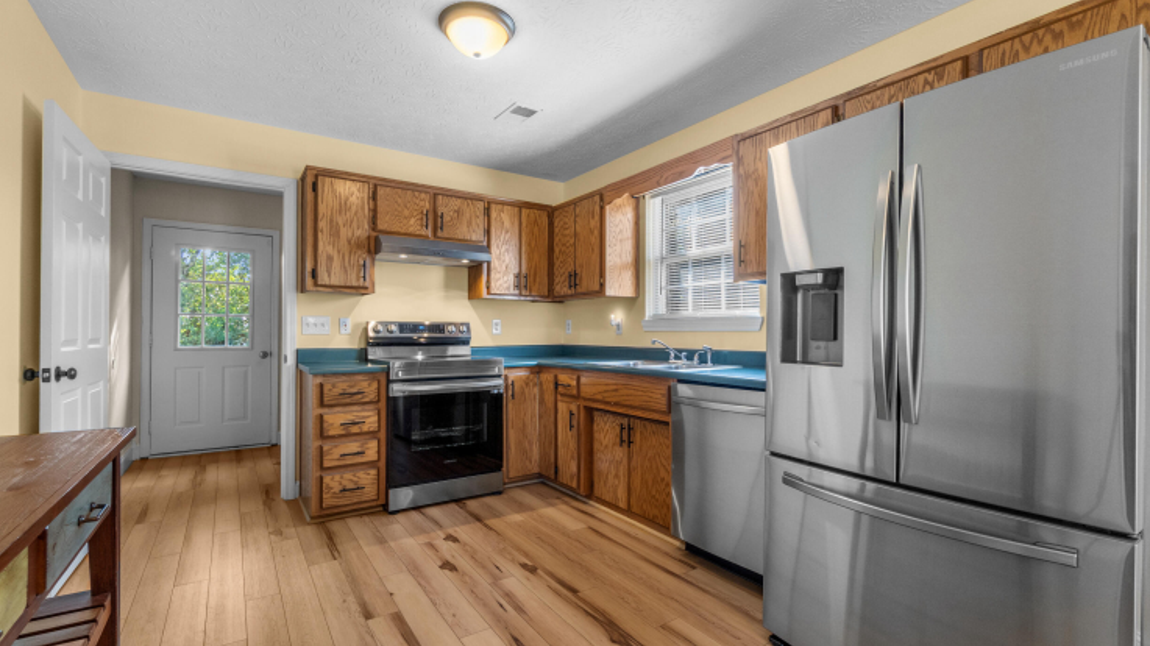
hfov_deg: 99.4
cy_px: 325
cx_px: 571
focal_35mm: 16
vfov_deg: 67.0
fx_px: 488
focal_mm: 10
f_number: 8
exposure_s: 1/10
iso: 400
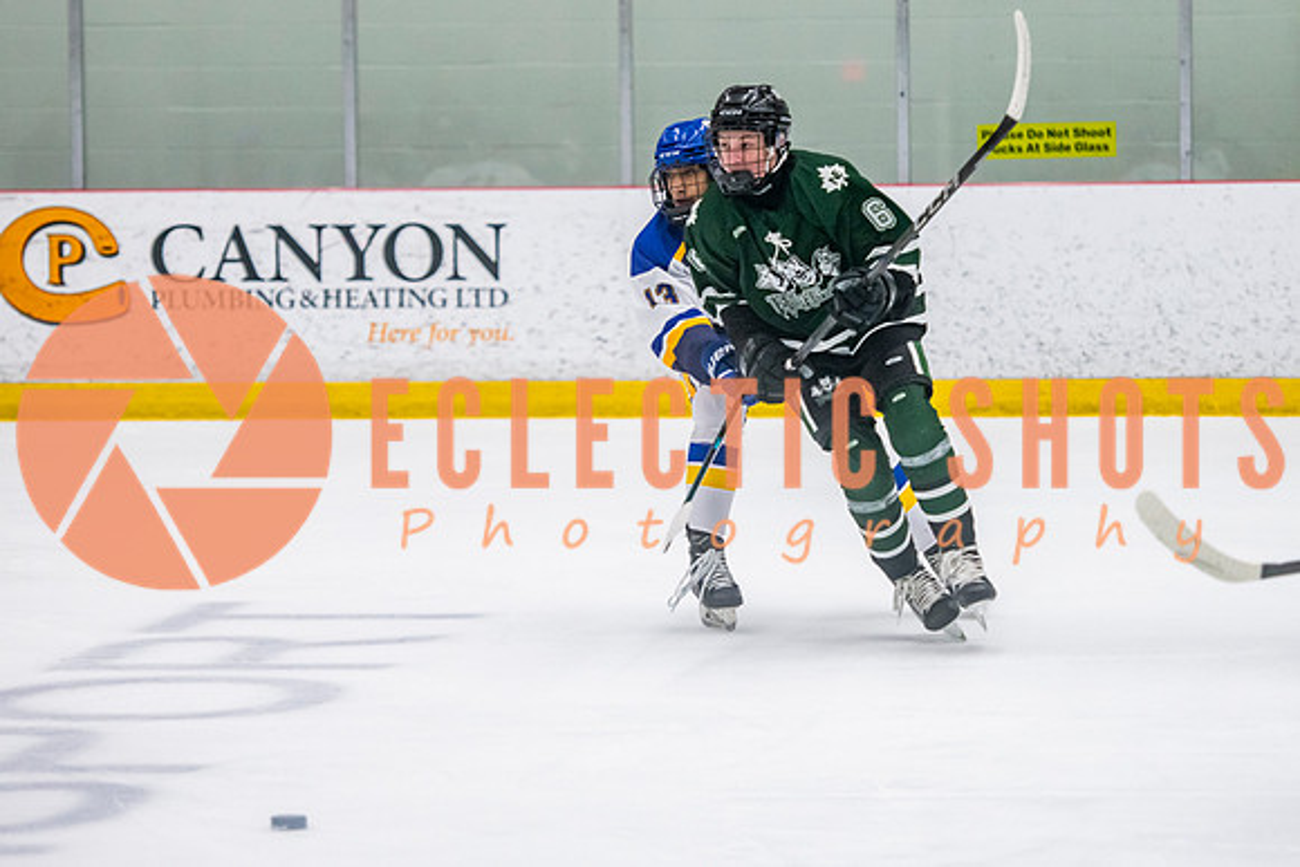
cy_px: 363
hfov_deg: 12.2
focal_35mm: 169
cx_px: 730
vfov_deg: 8.1
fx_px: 6106
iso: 2000
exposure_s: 1/640
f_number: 3.2
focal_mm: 122
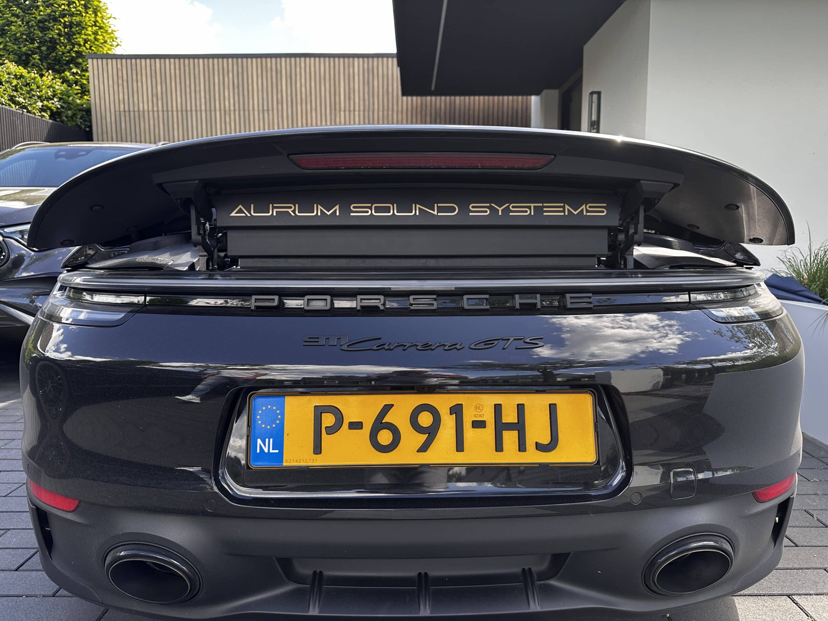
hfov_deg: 71.6
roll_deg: +0.1
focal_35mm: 24
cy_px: 310
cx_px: 414
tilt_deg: -7.4
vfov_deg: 56.8
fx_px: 574
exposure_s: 1/446
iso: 80
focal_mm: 6.86
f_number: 1.78
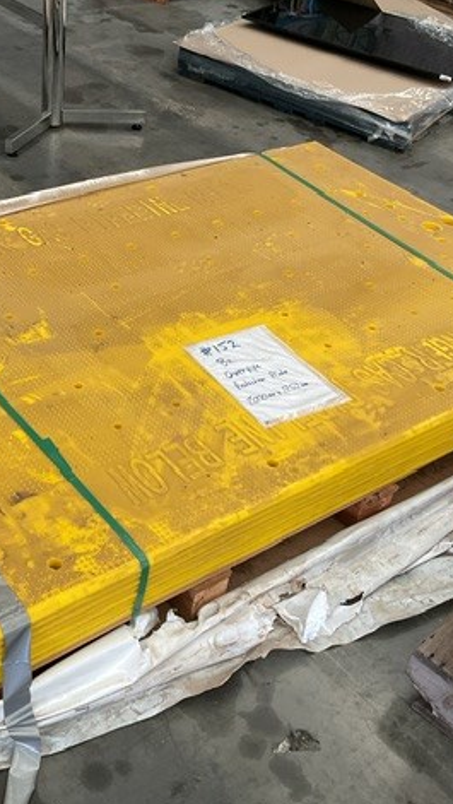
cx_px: 144
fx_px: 917
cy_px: 402
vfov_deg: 47.3
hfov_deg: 27.6
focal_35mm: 43
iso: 50
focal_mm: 3
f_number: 1.8
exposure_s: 1/60
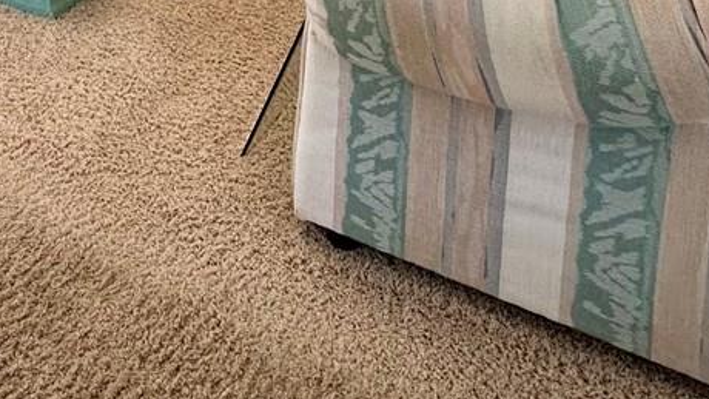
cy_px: -310
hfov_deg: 36.2
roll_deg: +0.0
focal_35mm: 53
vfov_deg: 18.2
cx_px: 42
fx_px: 997
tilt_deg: -9.6
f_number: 2.2
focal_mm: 2.22
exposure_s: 1/120
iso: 200
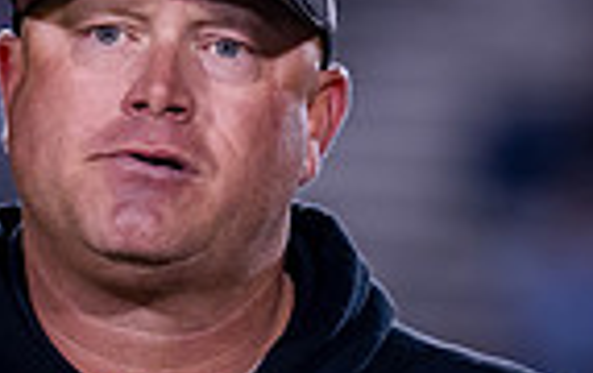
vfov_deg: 1.7
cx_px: 104
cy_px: 224
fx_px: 12598
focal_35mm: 778
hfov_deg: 2.7
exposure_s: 1/320
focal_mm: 135
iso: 500
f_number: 1.8
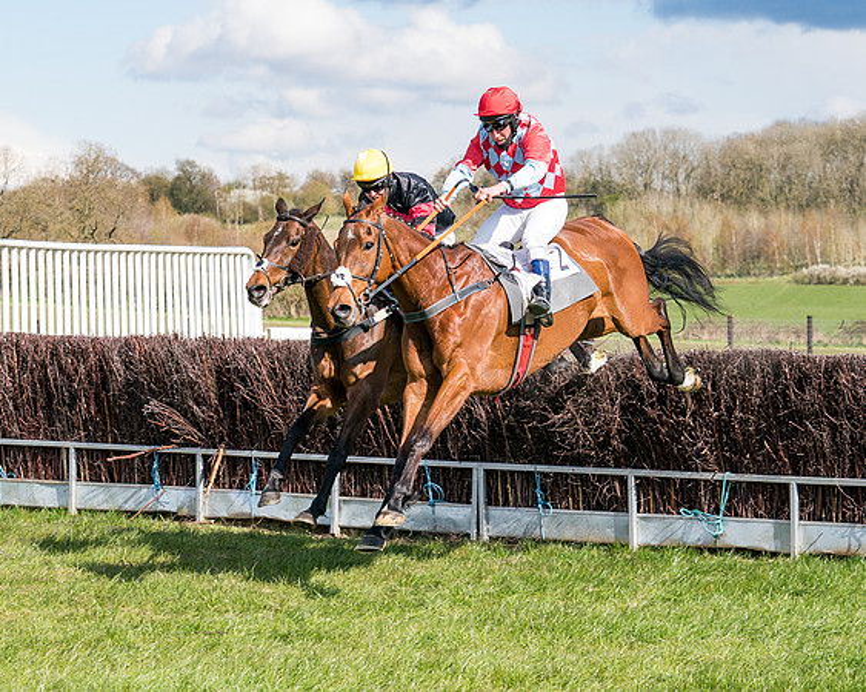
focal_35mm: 121
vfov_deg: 12.7
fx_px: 3112
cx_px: 322
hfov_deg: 15.8
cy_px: 339
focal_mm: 70
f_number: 5
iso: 400
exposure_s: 1/1600
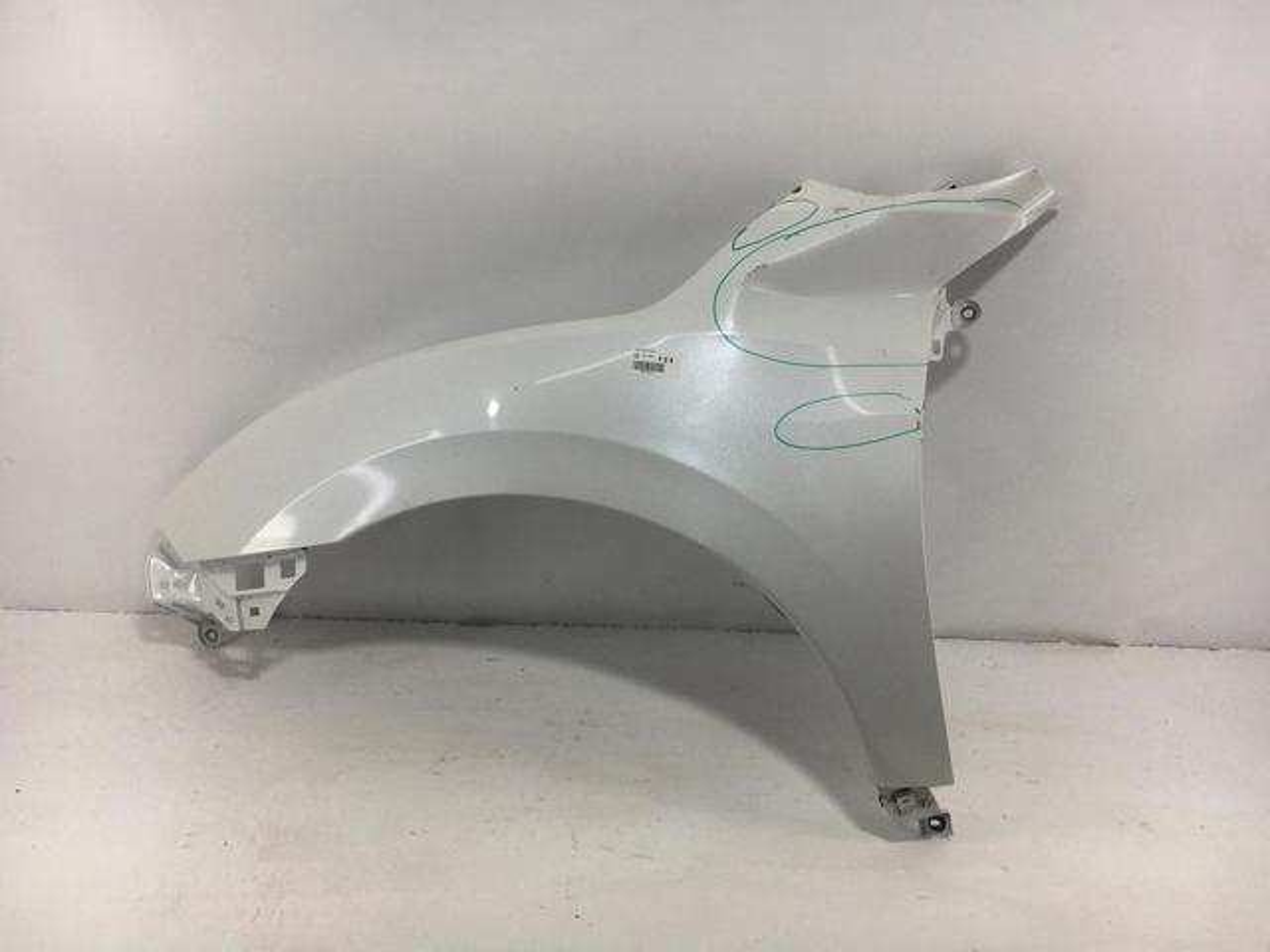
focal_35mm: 29
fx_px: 1064
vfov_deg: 48.2
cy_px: 476
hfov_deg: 61.7
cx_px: 635
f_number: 2.2
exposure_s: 1/793
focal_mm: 4.15
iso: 25
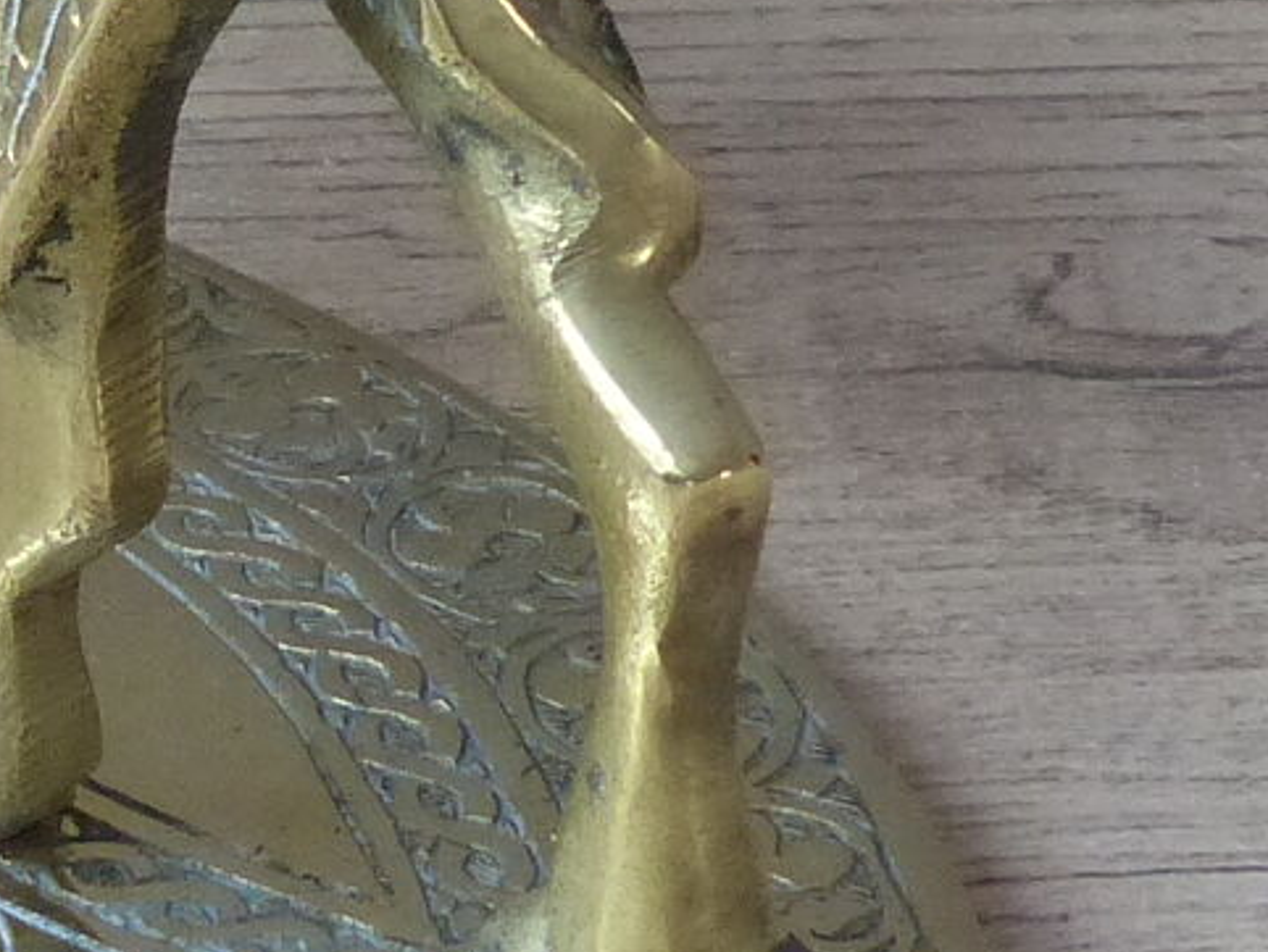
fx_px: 5058
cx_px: -195
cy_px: -208
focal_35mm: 138
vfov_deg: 10.6
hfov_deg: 13.9
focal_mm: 4.5
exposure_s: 1/60
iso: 400
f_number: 2.8
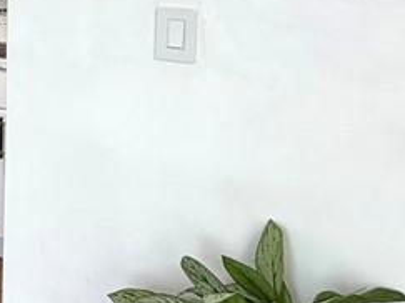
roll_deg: -0.4
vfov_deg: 23.2
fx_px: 690
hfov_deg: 21.7
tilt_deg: -1.2
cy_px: -39
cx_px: -314
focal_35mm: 59
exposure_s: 1/60
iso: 160
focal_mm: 2.22
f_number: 2.2
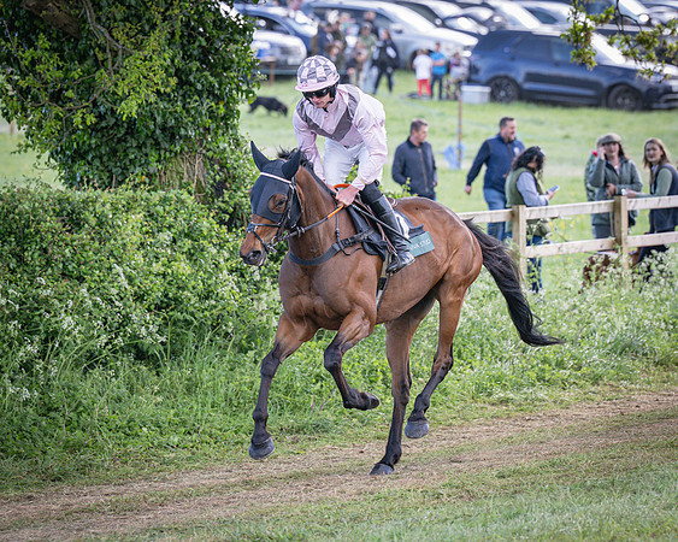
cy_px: 290
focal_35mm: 304
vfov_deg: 5.1
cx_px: 319
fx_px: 6107
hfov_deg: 6.4
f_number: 4
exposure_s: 1/800
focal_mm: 165
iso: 400
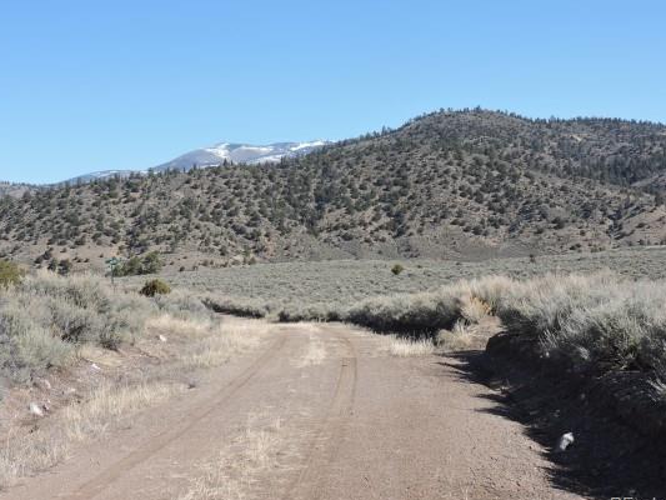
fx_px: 1155
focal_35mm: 60
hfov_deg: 32.2
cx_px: 310
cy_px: 218
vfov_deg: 24.4
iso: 100
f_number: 3.6
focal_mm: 8.9
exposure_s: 1/800
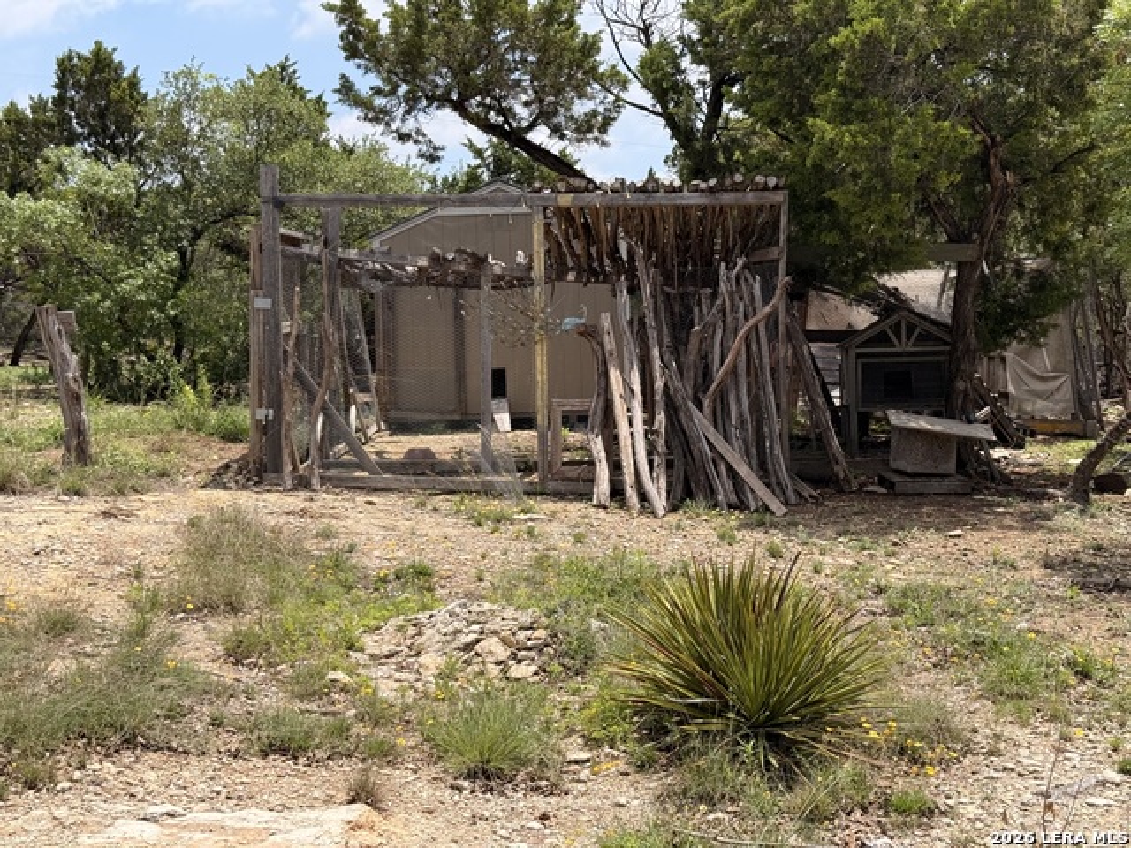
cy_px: 424
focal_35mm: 48
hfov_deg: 39.7
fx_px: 1568
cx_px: 566
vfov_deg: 30.3
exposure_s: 1/4878
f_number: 1.78
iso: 100
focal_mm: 6.76
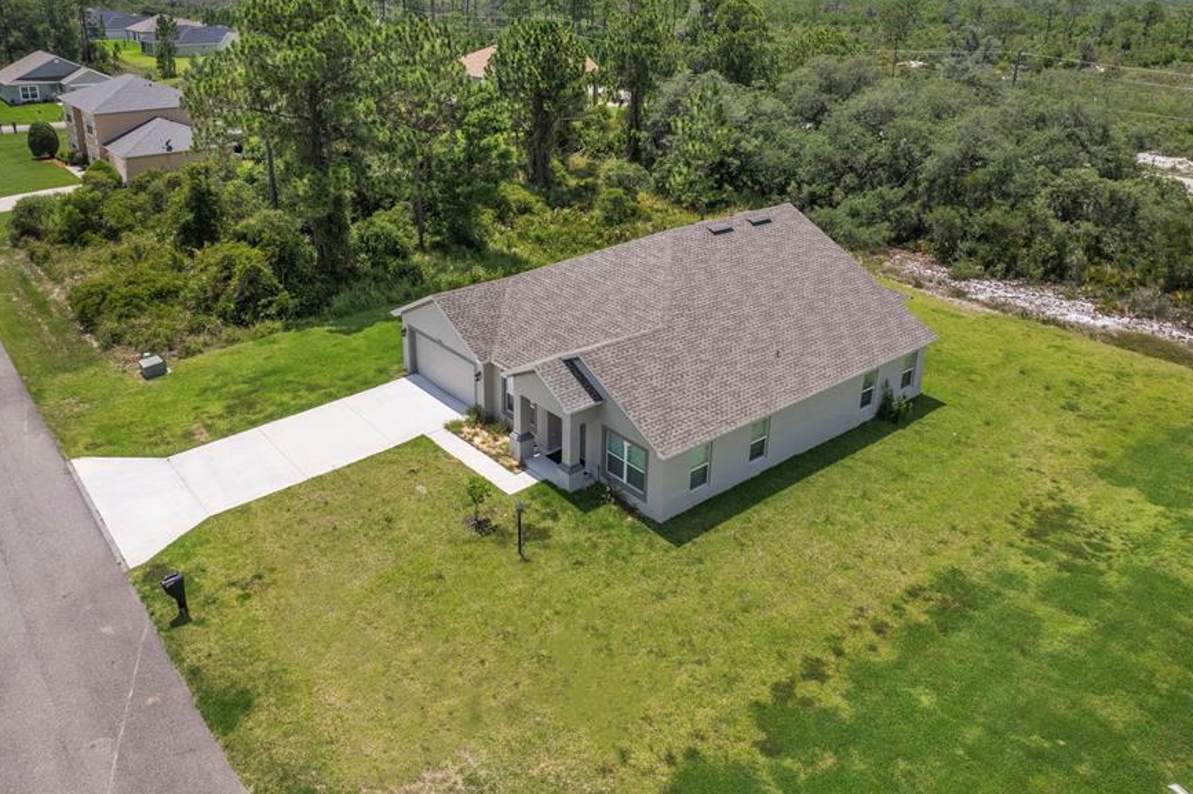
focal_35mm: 26
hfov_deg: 69.4
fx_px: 861
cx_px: 563
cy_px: 327
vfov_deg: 49.3
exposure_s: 1/730
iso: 100
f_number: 2.8
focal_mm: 8.38
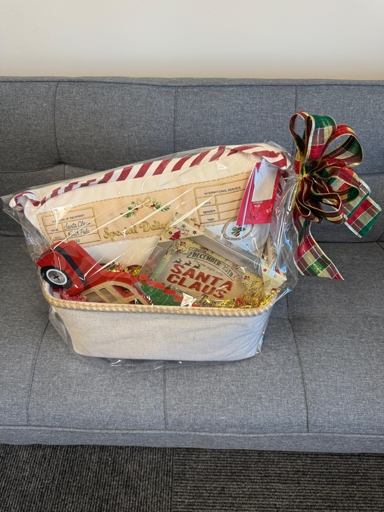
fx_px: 355
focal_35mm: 24
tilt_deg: -49.3
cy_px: 256
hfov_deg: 56.8
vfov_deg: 71.6
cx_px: 192
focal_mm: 6.76
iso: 125
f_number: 1.78
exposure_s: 1/120
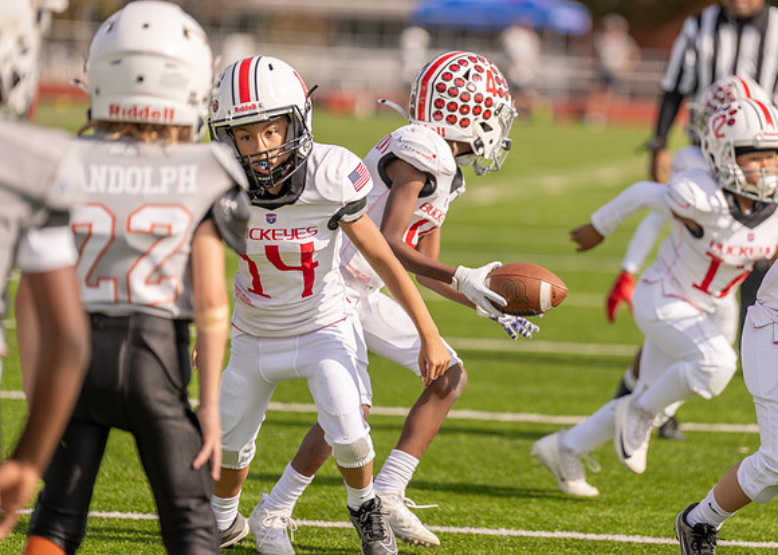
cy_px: 261
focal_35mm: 247
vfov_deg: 5.8
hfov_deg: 8.1
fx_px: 5463
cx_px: 492
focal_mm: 200
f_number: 2.8
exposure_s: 1/2500
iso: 100
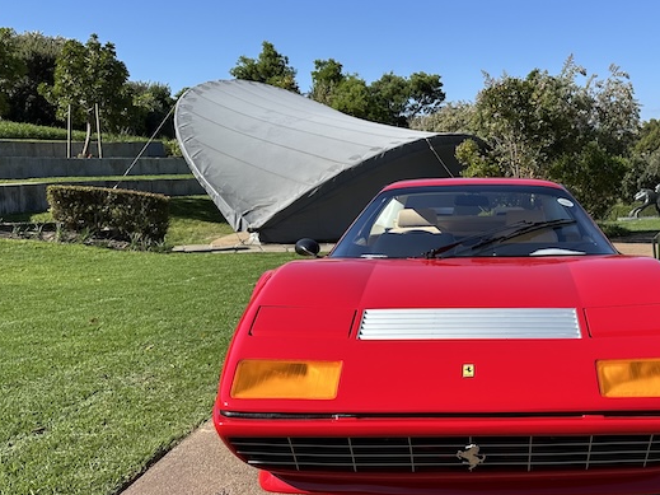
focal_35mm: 37
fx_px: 705
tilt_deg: -6.6
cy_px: 254
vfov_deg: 38.6
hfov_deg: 48.8
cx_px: 469
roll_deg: +1.7
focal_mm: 6.86
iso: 80
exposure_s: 1/3472
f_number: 1.78
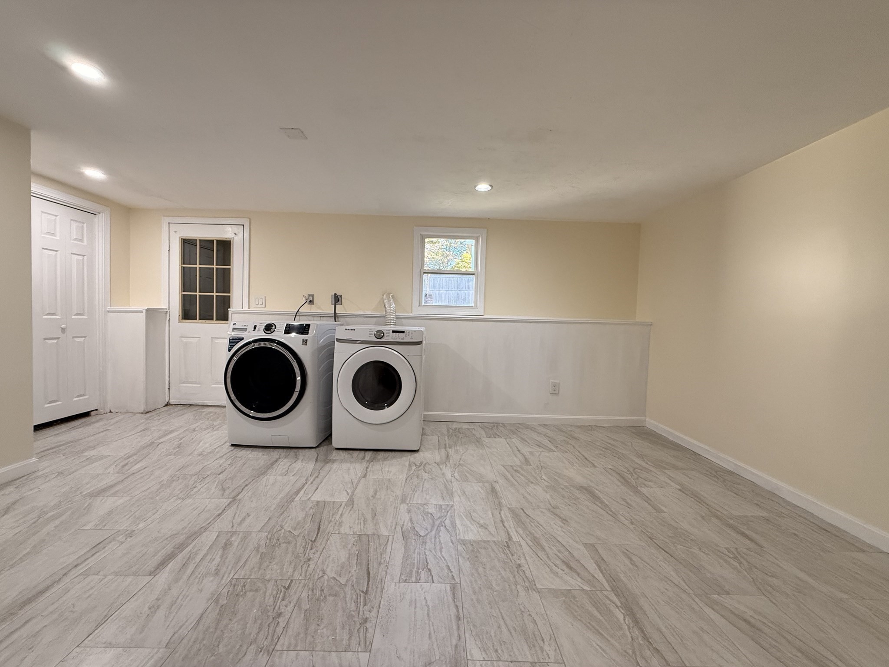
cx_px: 444
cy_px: 334
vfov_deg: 85.7
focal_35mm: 14
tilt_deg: -2.1
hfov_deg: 102.1
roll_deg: -1.3
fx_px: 360
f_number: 2.2
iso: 200
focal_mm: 2.22
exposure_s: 1/120
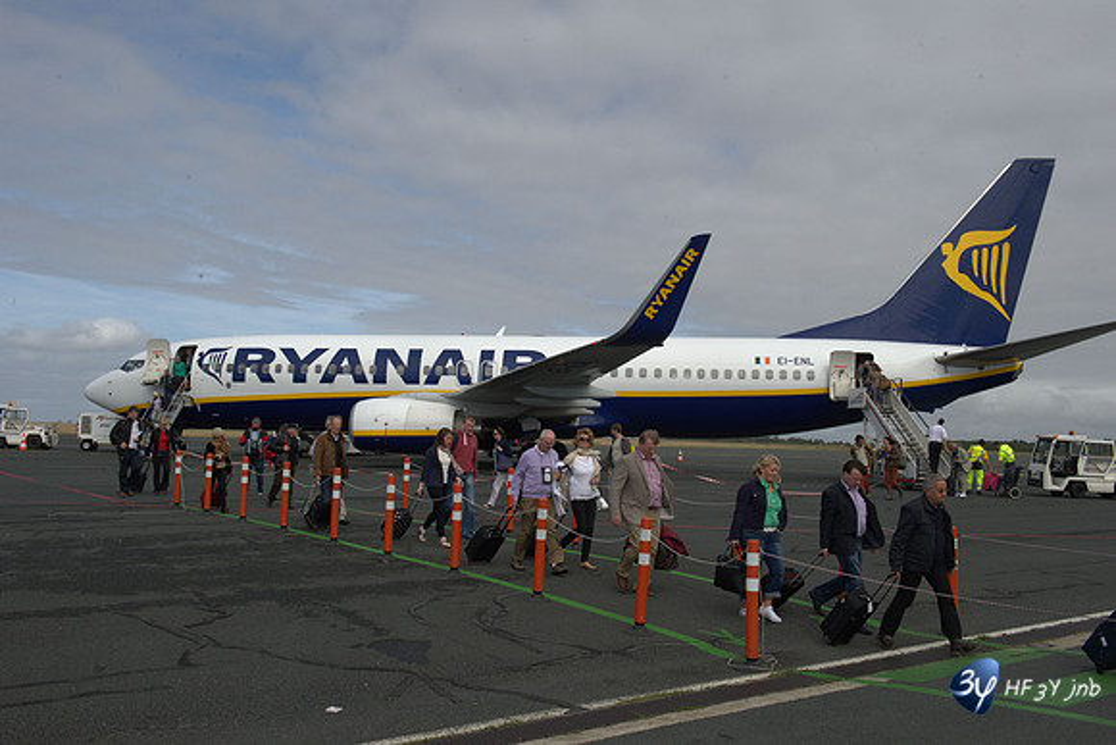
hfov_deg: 54.4
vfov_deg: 37.9
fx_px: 1085
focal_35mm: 35
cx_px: 558
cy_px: 372
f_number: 13
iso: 800
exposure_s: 1/640
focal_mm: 35
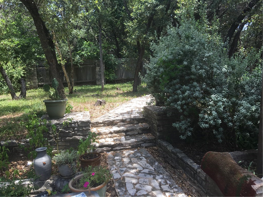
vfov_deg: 48.2
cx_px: 132
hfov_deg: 61.7
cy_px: 98
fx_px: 220
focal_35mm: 29
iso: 25
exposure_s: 1/361
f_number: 2.2
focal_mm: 4.15
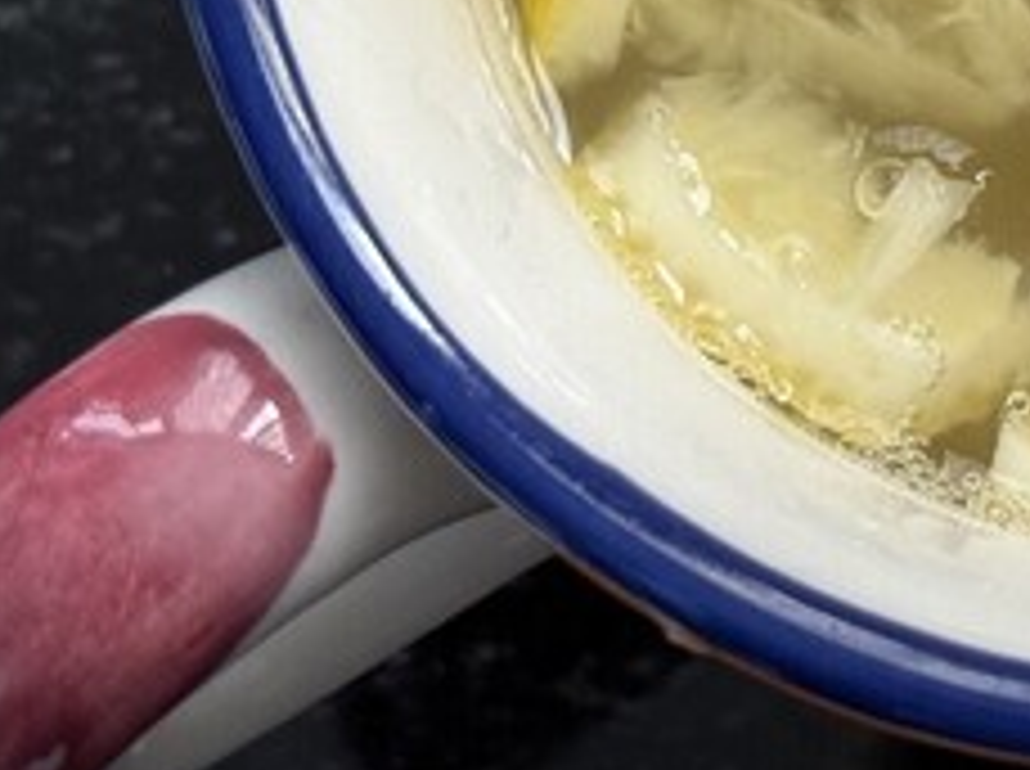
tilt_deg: -73.4
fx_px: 3743
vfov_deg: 11.5
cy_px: -176
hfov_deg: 15.1
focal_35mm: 126
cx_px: 1255
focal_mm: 6.76
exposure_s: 1/122
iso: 80
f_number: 1.78
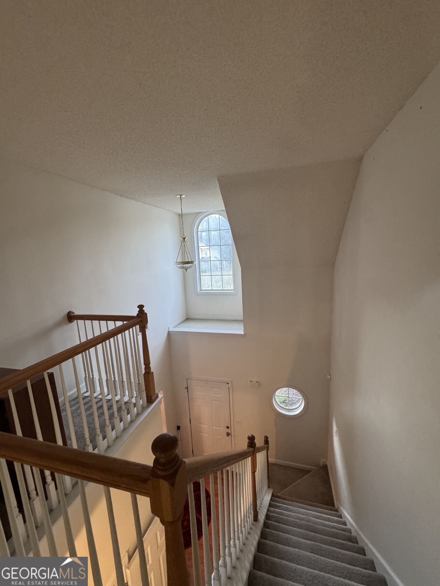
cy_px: 293
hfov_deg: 85.7
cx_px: 220
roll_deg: +3.5
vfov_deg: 102.1
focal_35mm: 14
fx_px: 237
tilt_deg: -10.1
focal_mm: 2.22
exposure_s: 1/60
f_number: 2.2
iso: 320
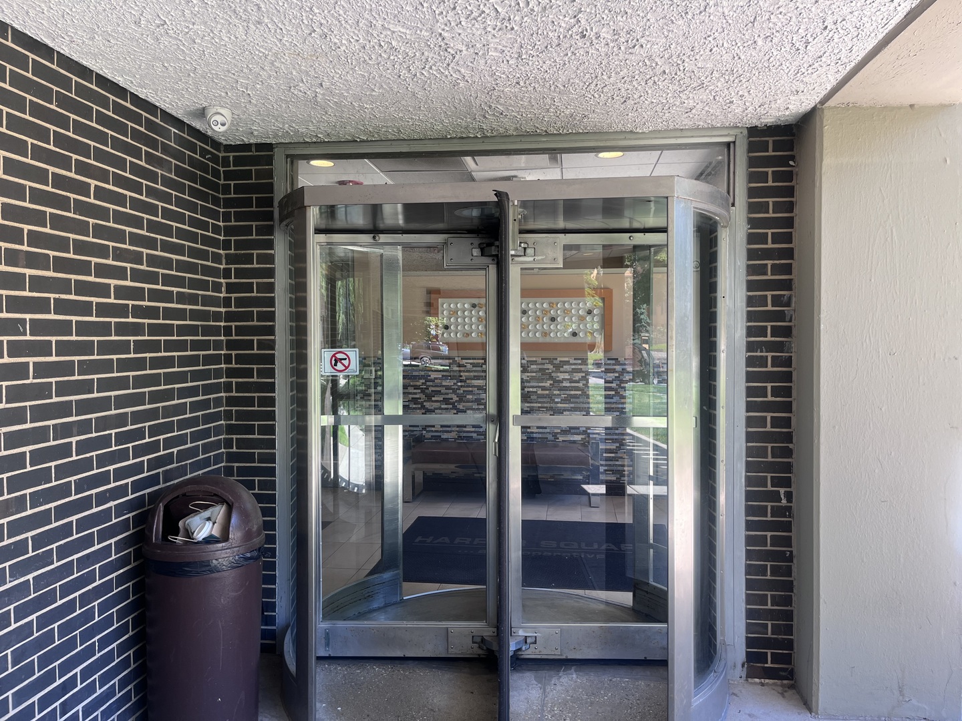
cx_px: 481
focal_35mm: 26
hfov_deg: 67.3
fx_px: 723
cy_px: 360
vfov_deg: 53.1
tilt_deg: -0.5
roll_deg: +0.4
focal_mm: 5.1
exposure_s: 1/122
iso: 40
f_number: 1.6
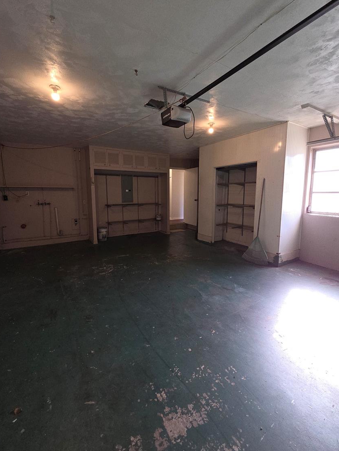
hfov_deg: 85.7
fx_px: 183
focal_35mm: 14
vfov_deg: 102.0
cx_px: 164
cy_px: 215
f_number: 2.2
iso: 125
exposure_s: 1/60
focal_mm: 2.2
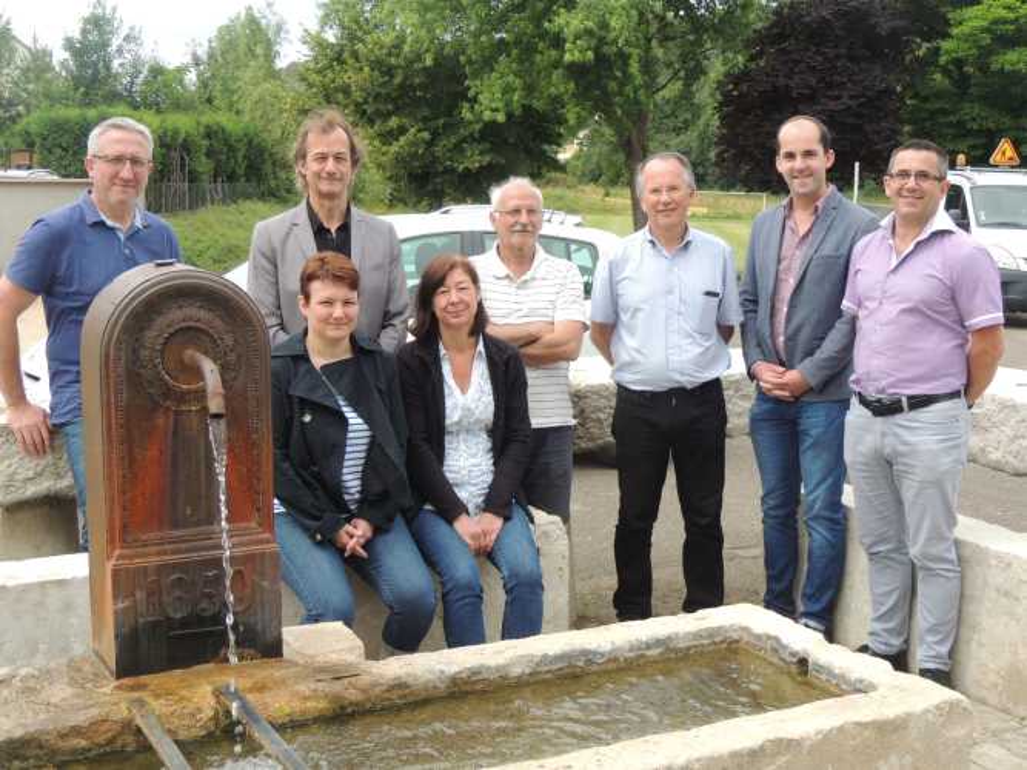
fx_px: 1394
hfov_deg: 40.4
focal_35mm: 47
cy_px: 385
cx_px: 514
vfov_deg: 30.9
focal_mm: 8.3
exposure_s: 1/320
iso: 100
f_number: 3.5
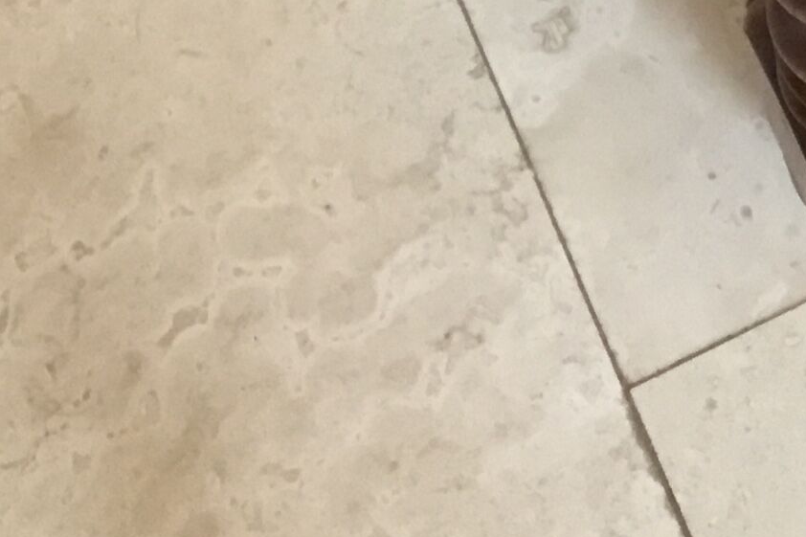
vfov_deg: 10.1
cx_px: 780
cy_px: -530
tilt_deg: -62.2
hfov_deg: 16.1
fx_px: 2798
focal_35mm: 125
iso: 160
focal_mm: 3.3
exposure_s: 1/33
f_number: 2.4
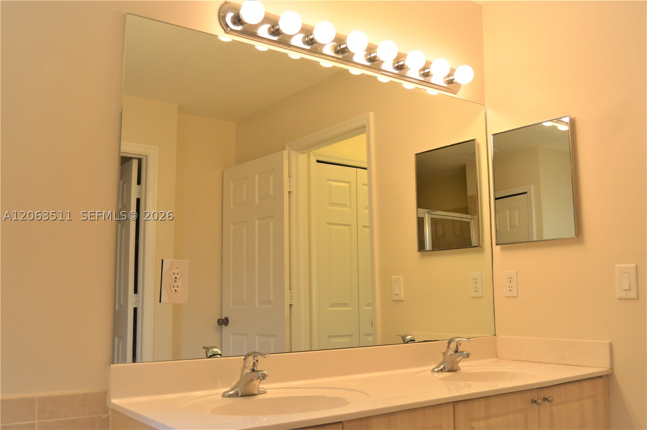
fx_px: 619
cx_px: 324
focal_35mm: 34
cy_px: 215
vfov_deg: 38.3
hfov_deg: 55.2
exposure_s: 1/100
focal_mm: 23
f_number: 5
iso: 400
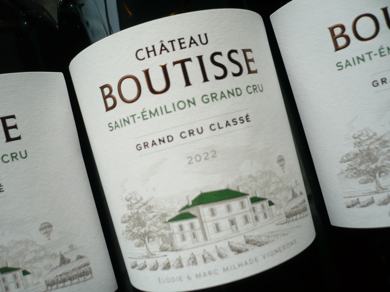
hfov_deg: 52.6
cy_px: 146
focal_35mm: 35
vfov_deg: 40.7
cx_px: 195
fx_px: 394
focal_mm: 5.8
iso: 100
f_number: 2.8
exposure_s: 1/160
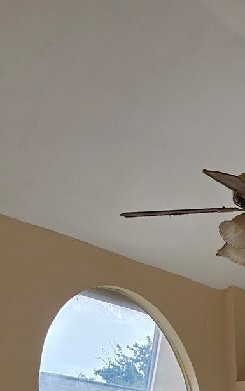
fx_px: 865
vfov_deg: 20.8
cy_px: 623
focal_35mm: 81
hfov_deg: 14.4
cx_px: 422
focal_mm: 6.5
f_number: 1.4
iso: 40
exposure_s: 1/180
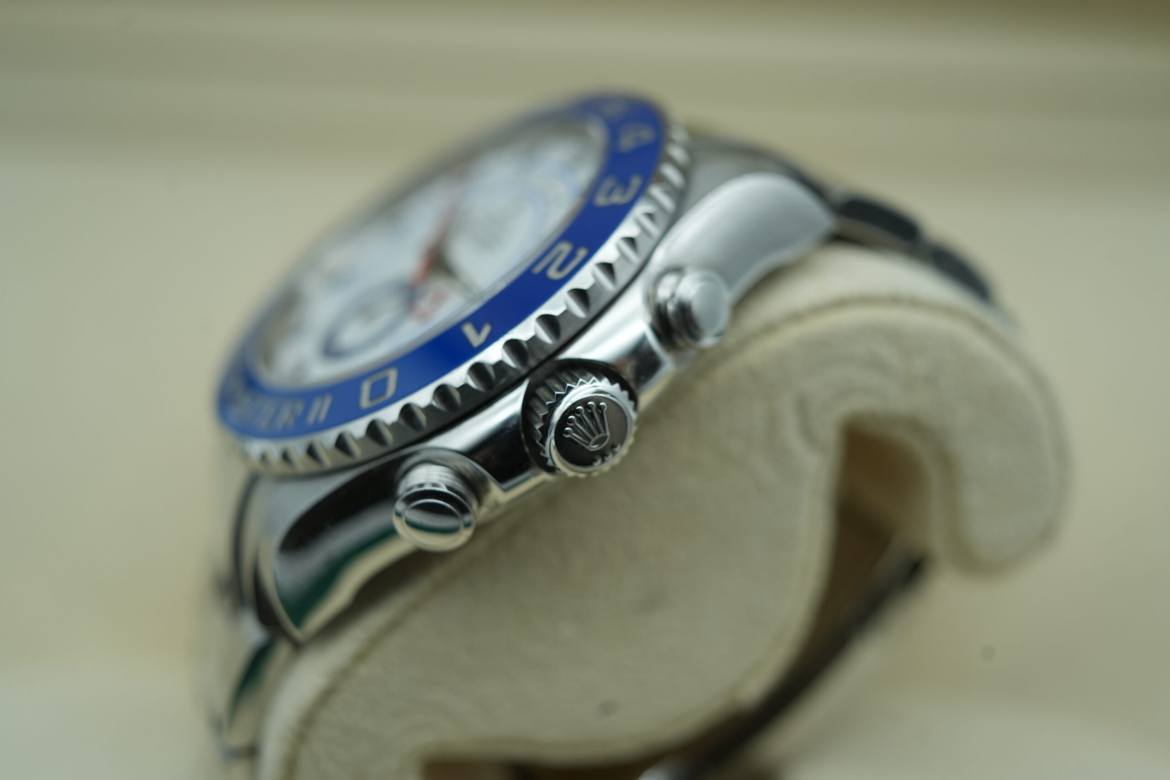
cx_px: 585
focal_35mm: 35
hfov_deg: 54.4
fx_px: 1137
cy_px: 390
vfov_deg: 37.9
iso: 400
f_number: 5
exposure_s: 1/250
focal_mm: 35
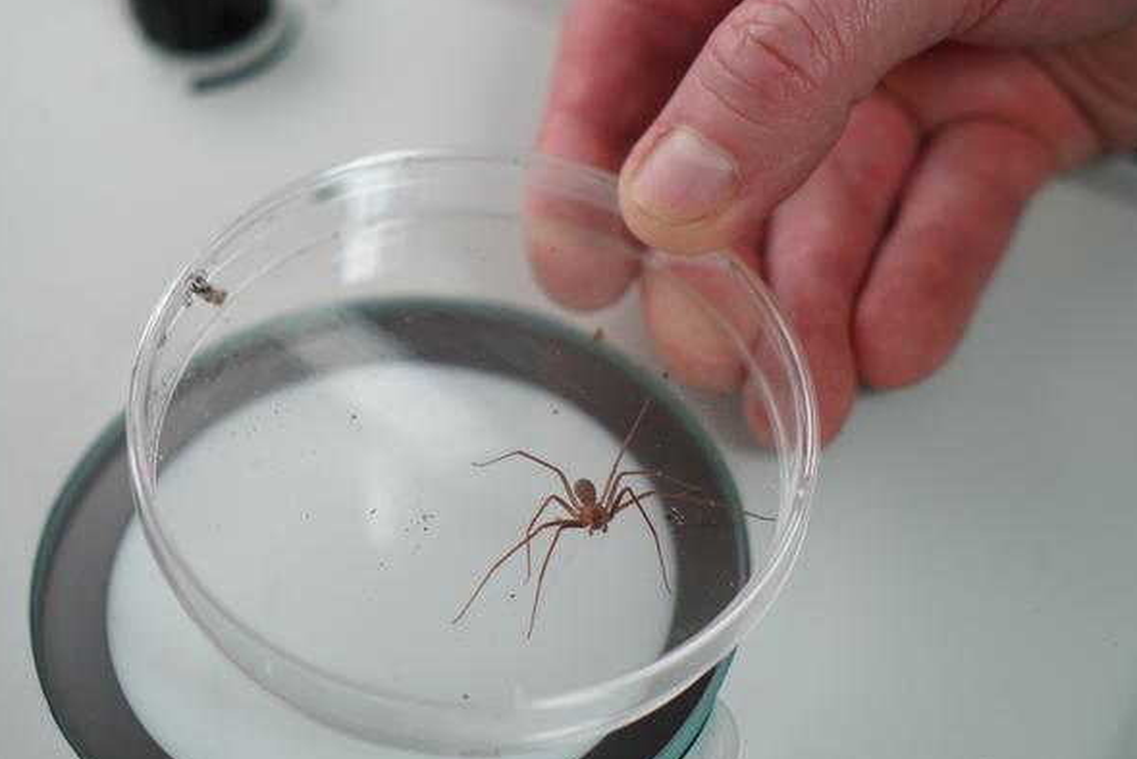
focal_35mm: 83
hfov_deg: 24.4
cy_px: 388
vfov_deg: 16.5
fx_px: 2623
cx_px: 497
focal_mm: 70
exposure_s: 1/60
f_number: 4
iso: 640
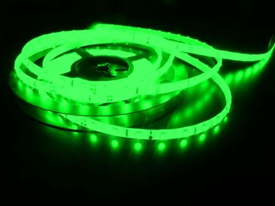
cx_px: 138
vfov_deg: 54.9
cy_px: 103
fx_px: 199
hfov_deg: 69.4
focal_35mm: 25
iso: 100
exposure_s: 1/100
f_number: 3.6
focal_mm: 4.5
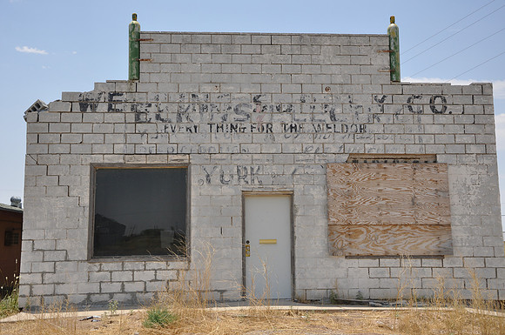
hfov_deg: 46.5
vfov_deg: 31.8
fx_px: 588
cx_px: 252
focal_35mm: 42
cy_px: 168
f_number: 7.1
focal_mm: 28
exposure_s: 1/200
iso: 200
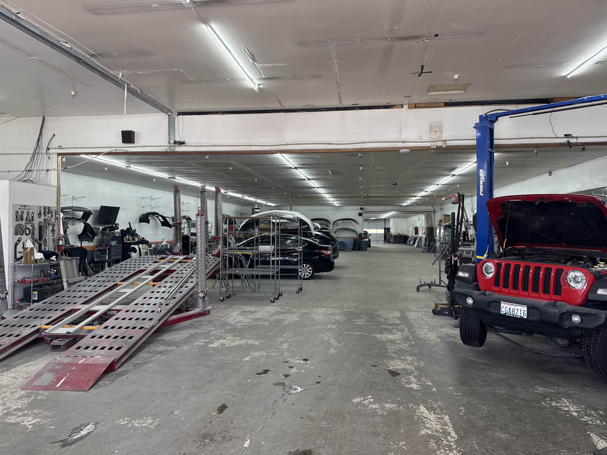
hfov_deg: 71.6
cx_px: 304
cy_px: 228
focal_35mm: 24
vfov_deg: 56.8
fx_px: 421
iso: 100
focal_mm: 6.76
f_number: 1.78
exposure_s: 1/152
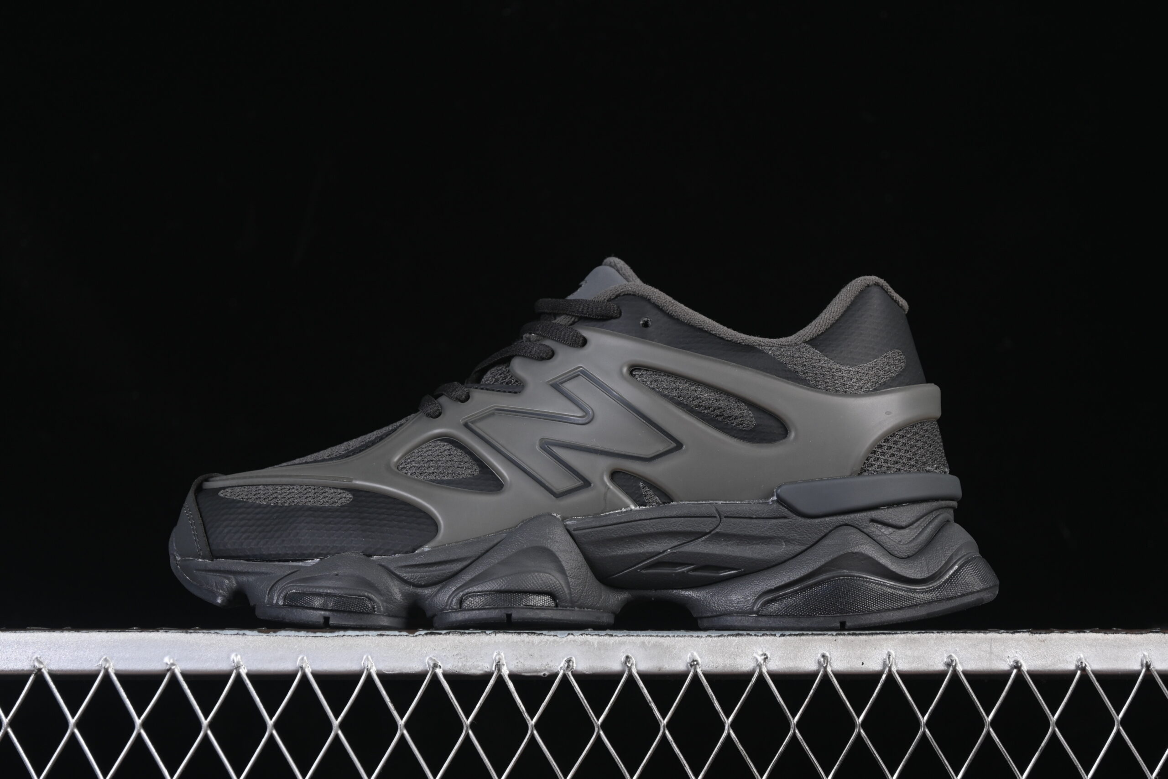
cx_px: 584
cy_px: 390
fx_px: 2433
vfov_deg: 18.2
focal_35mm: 75
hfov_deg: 27.0
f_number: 6.3
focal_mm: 50
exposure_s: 1/60
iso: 160
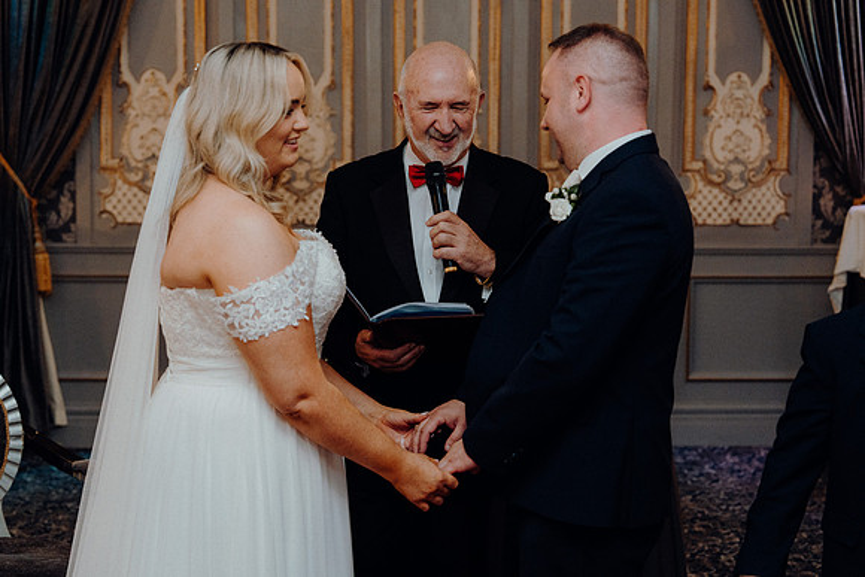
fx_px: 1682
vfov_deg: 19.5
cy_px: 288
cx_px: 432
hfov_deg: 28.8
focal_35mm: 70
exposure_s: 1/160
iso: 2500
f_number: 3.5
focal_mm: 70
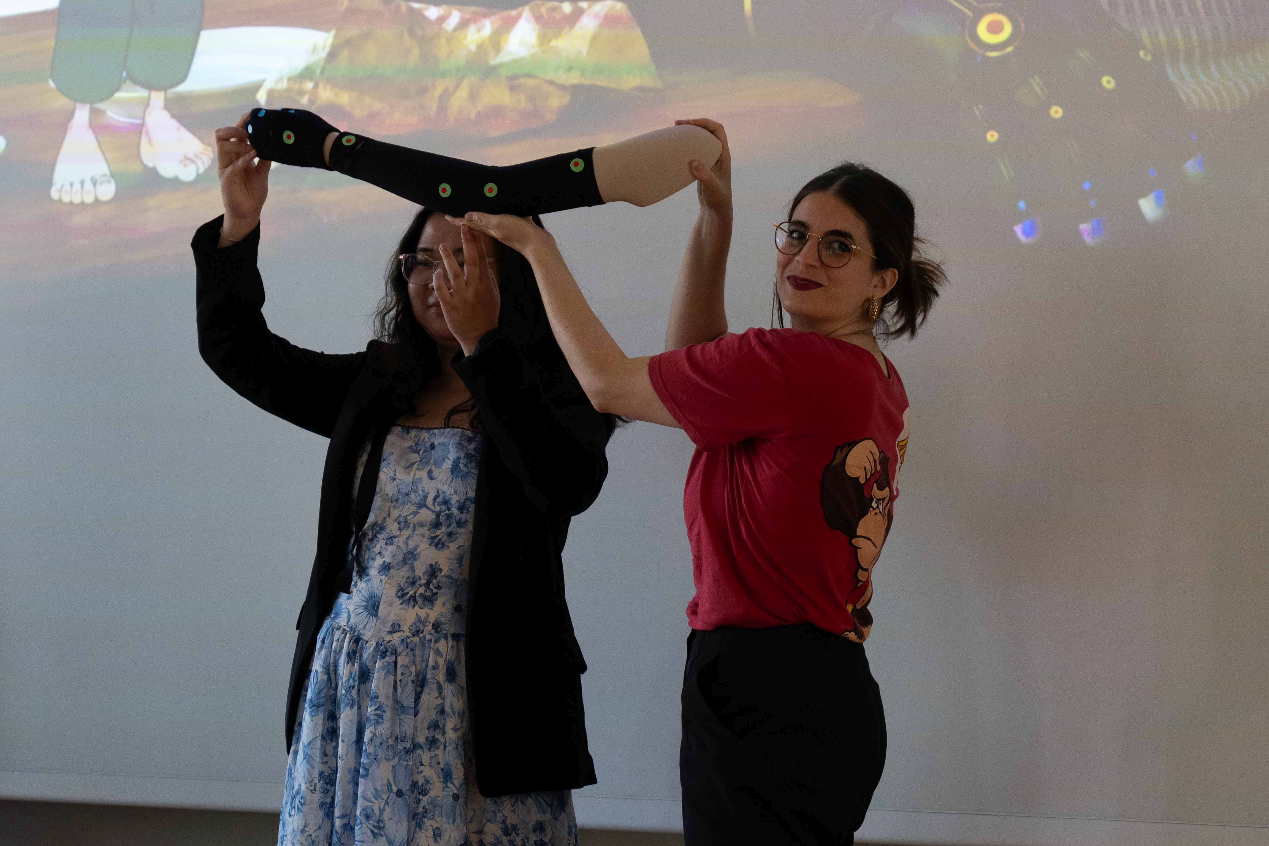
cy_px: 423
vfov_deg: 11.4
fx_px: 4230
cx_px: 634
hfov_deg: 17.1
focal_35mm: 120
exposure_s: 1/200
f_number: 4
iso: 1600
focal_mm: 80
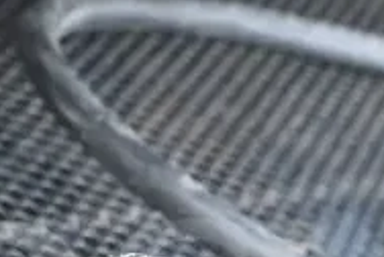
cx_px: 131
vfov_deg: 7.7
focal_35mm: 175
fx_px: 1870
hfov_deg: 11.7
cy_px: 382
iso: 1600
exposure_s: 1/250
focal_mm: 36
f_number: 8
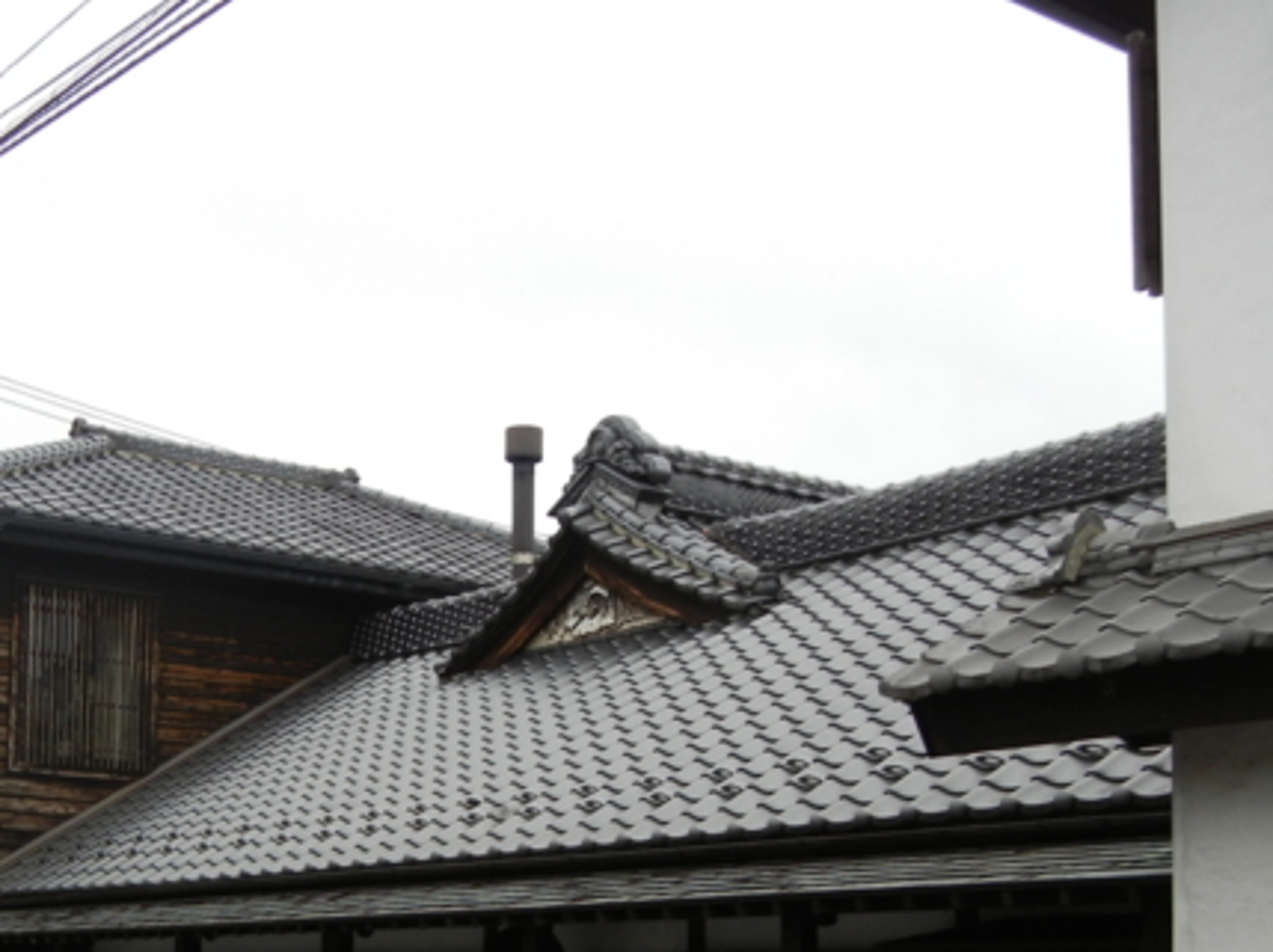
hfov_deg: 33.7
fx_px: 2058
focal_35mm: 56
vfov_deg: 25.4
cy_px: 827
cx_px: 329
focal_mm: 5.4
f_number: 3.5
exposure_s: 1/107
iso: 160
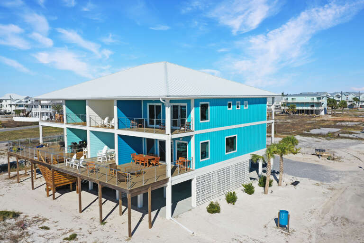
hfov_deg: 65.5
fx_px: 283
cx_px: 182
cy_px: 122
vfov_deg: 46.4
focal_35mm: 28
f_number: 6.3
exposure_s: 1/800
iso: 100
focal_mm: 10.26
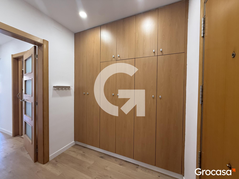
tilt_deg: +0.1
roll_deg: -0.7
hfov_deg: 102.1
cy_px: 90
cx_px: 120
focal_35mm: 14
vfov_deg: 85.7
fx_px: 97
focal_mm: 2.22
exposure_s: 1/100
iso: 320
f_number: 2.2
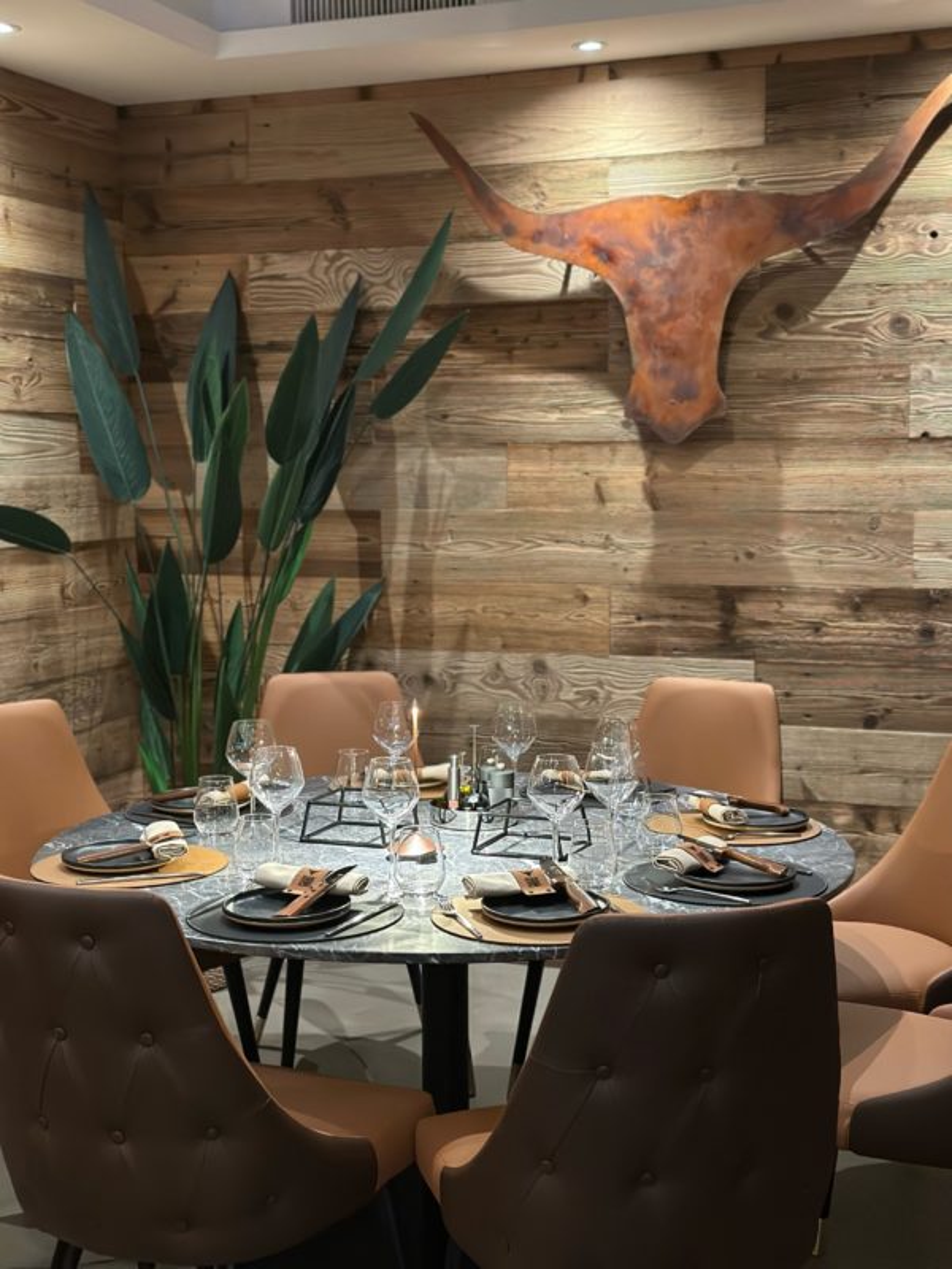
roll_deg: +0.8
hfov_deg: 30.3
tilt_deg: -5.4
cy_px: 634
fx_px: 1760
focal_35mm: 48
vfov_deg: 39.7
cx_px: 476
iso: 640
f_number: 1.78
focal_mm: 6.86
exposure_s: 1/33
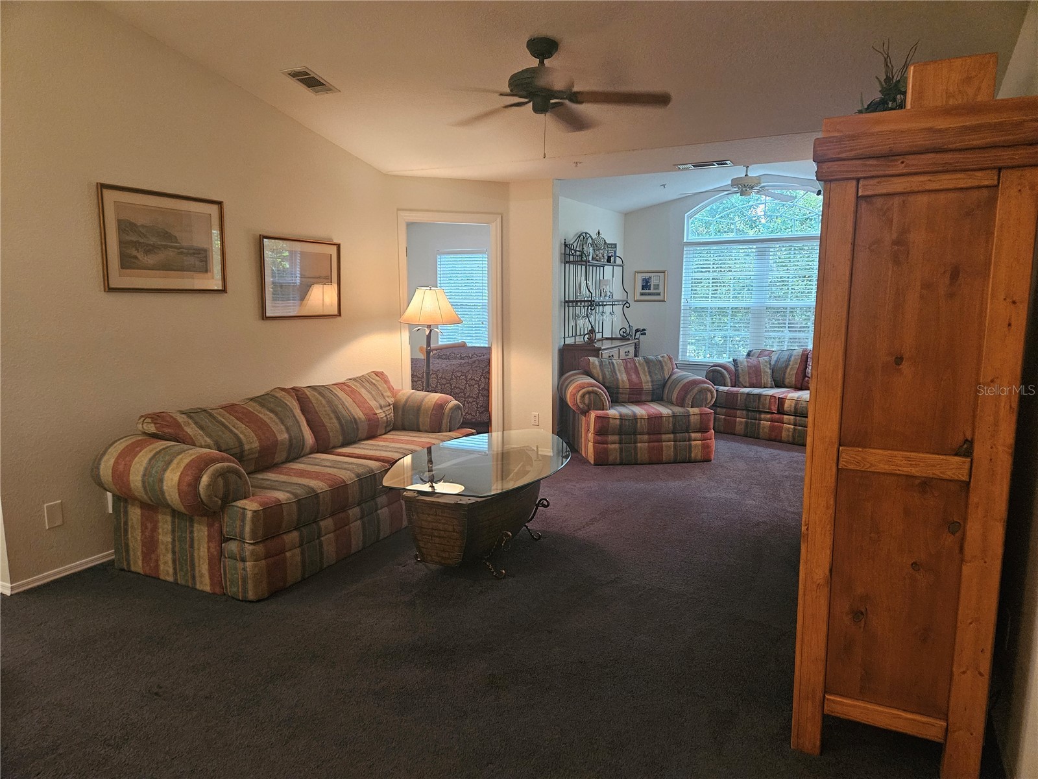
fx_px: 690
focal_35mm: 23
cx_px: 519
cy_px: 390
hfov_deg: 73.9
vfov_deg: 58.9
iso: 640
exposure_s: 1/60
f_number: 1.8
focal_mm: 5.4
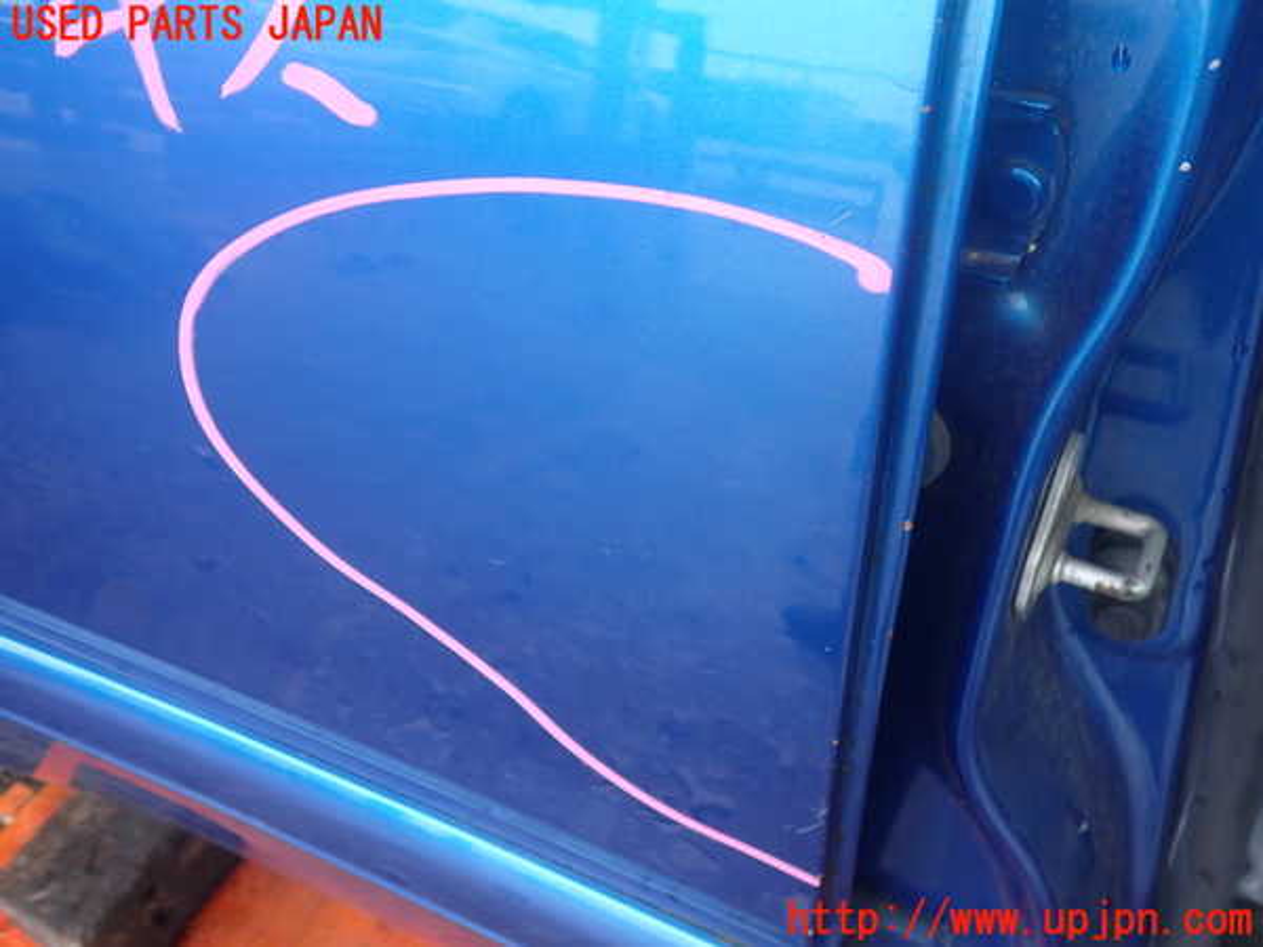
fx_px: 1095
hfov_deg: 60.0
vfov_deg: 46.8
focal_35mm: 30
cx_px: 632
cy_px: 474
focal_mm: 5.4
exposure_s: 1/50
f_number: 2.3
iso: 200
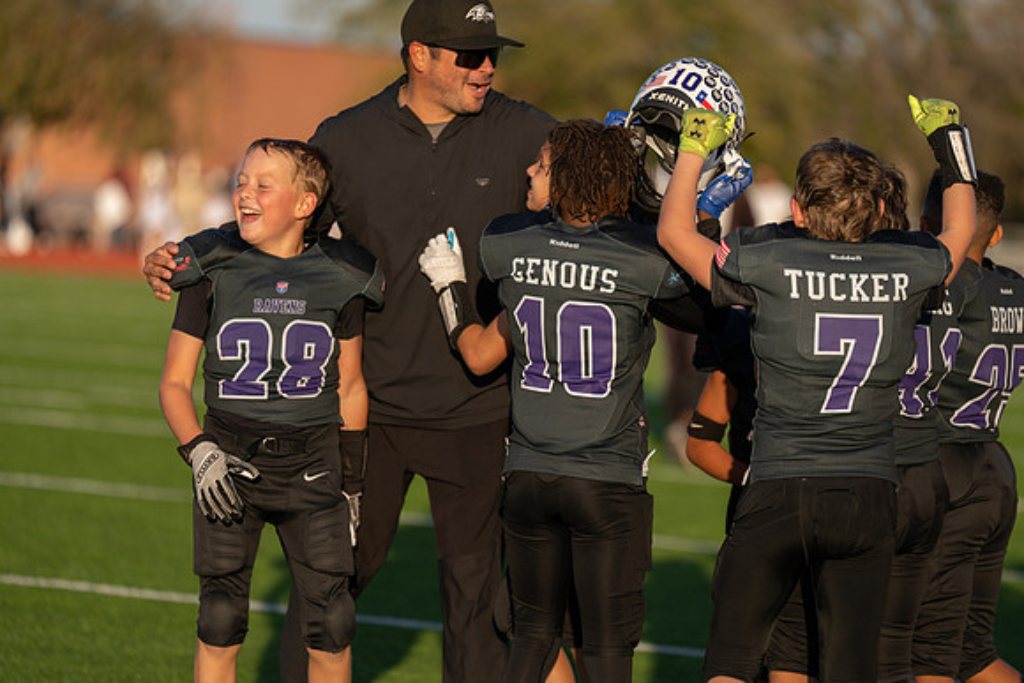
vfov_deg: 6.9
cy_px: 342
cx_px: 512
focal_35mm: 200
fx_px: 5690
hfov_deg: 10.3
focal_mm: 200
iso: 100
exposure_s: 1/1000
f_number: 2.8
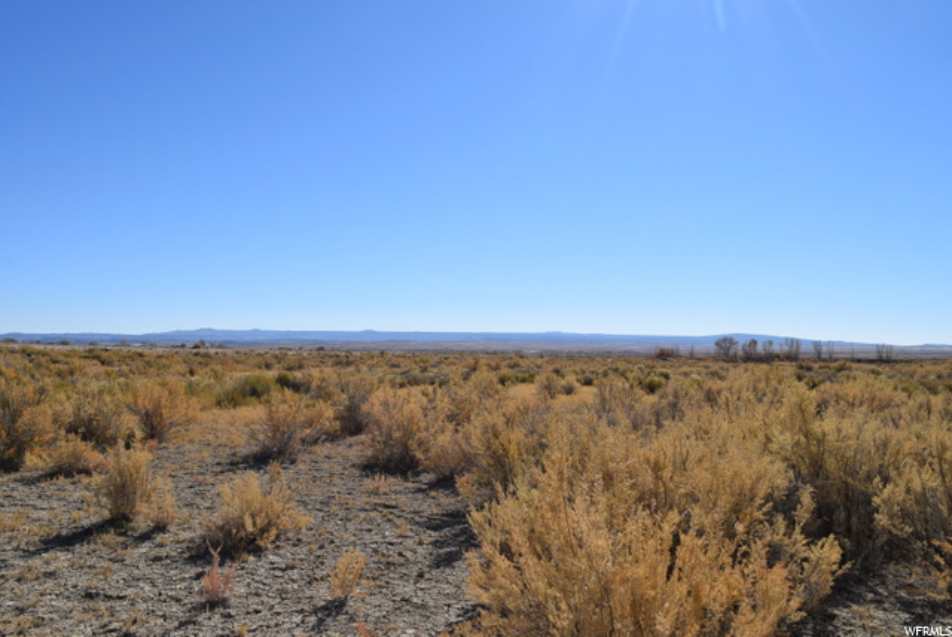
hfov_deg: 67.3
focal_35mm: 27
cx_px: 476
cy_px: 318
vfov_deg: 48.0
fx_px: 715
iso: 200
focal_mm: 18
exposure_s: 1/500
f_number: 11
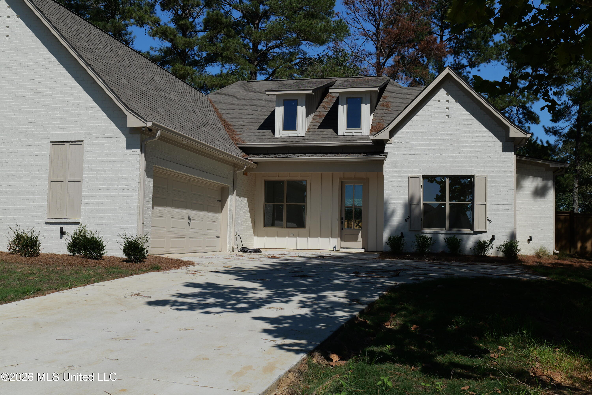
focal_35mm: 36
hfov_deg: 53.1
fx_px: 592
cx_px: 296
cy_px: 198
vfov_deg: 36.9
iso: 640
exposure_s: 1/1000
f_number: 10
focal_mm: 36
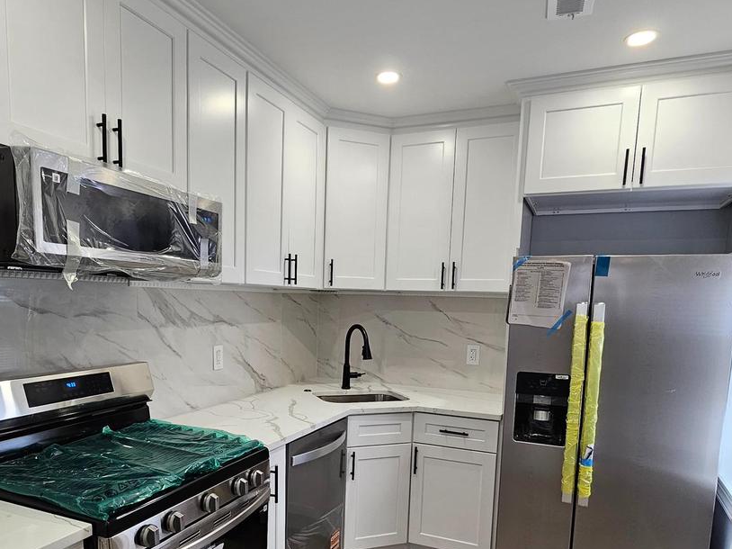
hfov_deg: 73.8
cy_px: 369
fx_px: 486
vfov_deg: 57.5
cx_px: 331
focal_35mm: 23
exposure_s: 1/60
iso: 100
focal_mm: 2.2
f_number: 2.2
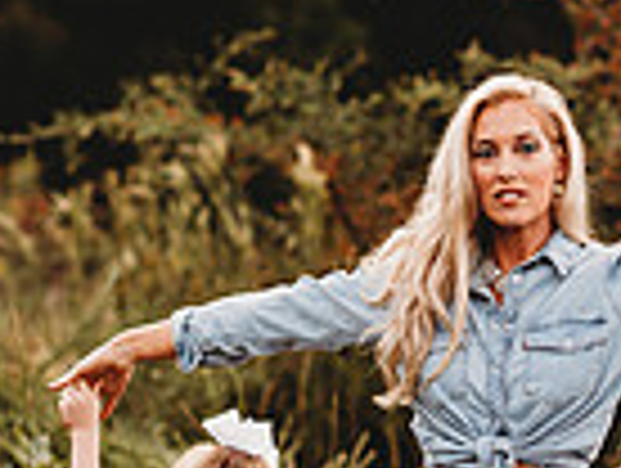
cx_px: 500
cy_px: 306
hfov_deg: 7.4
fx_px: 4780
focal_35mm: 266
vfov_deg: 5.6
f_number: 2.2
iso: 125
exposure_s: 1/200
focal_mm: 85
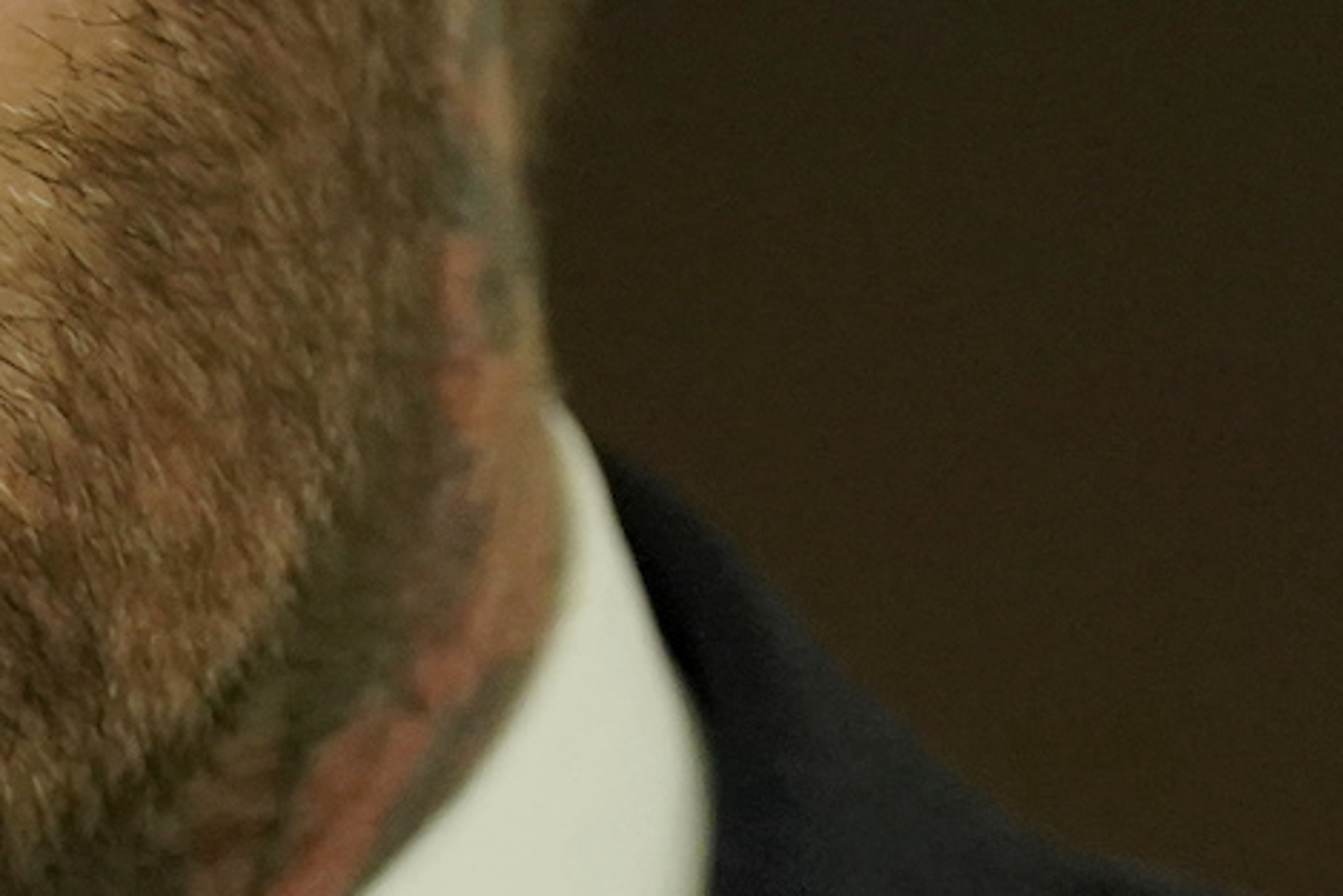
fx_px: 21867
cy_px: -291
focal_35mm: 586
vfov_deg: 2.3
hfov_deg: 3.5
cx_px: -421
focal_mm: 110
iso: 4000
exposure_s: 1/400
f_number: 3.5
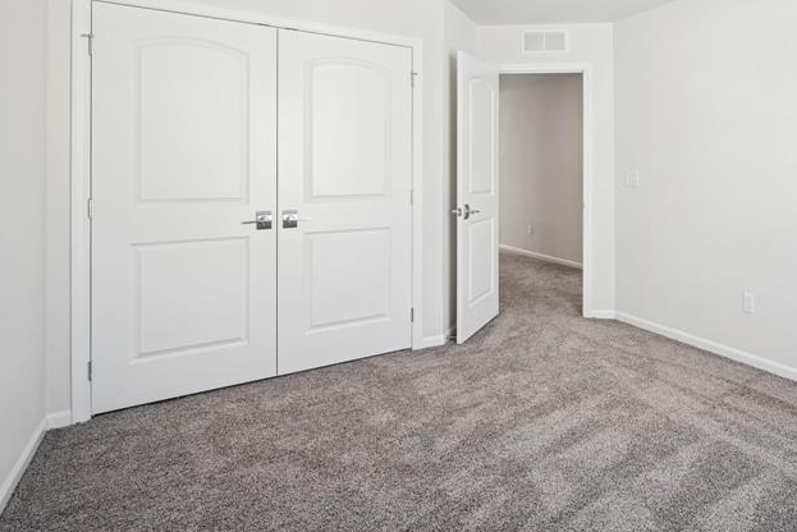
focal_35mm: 23
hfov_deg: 69.3
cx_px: 628
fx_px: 509
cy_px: 159
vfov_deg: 53.6
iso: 50
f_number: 9
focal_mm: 14
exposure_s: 1/5
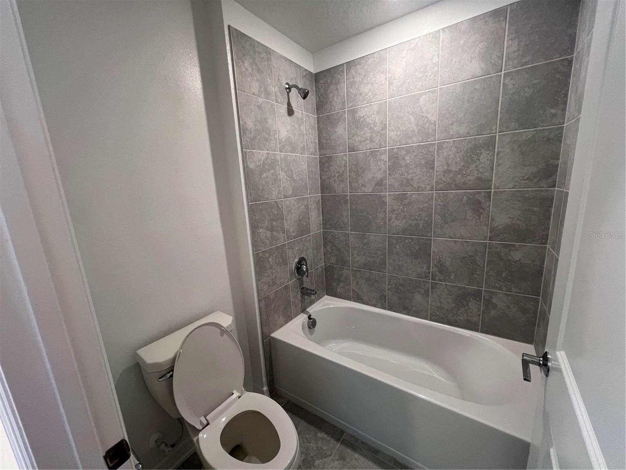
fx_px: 235
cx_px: 313
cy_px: 235
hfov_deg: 106.2
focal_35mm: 13
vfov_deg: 89.9
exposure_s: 1/60
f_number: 1.8
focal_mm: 1.57
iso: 125
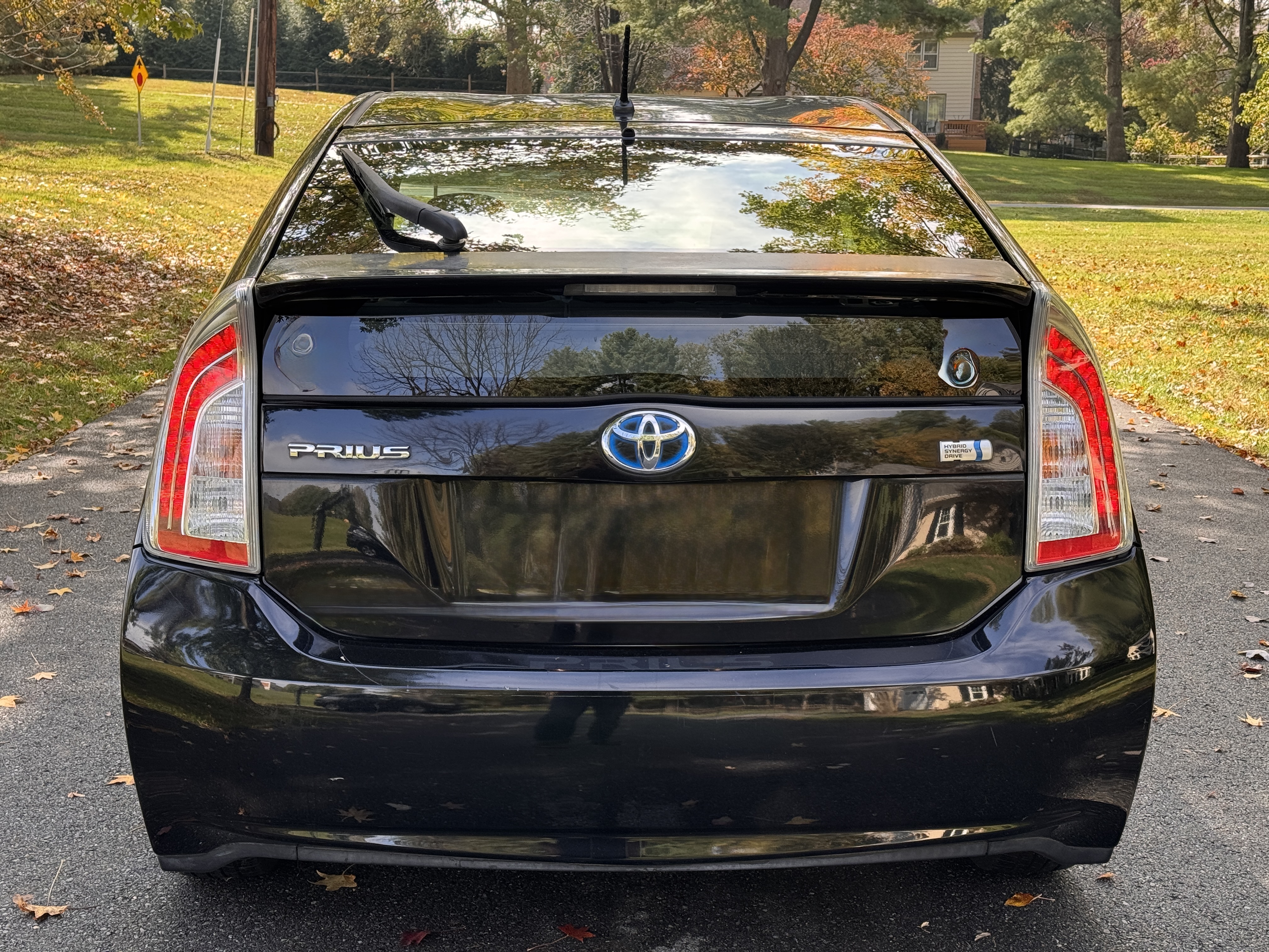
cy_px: 476
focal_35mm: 48
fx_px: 1760
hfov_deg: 39.7
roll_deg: -0.7
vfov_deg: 30.3
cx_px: 634
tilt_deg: -12.2
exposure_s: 1/518
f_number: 1.78
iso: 64
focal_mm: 6.76
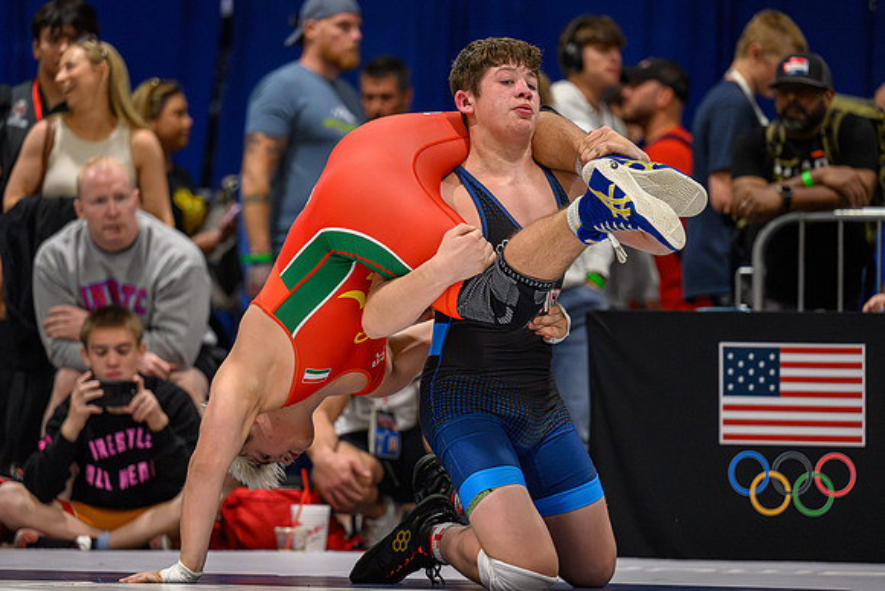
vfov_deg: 6.9
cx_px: 434
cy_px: 325
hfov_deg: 10.4
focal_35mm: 198
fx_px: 4877
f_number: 2.8
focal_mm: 155
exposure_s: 1/640
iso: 7200
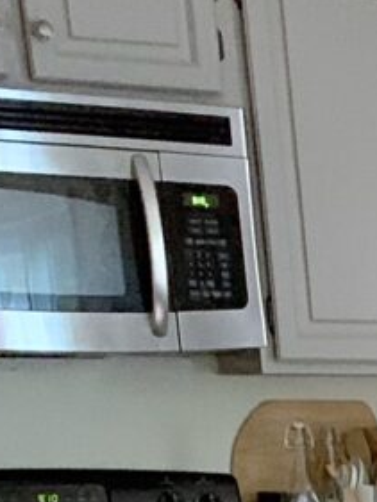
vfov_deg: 11.6
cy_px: 1165
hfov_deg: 9.3
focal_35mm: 142
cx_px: 918
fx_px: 2060
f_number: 1.8
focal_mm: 4.25
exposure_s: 1/30
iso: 640
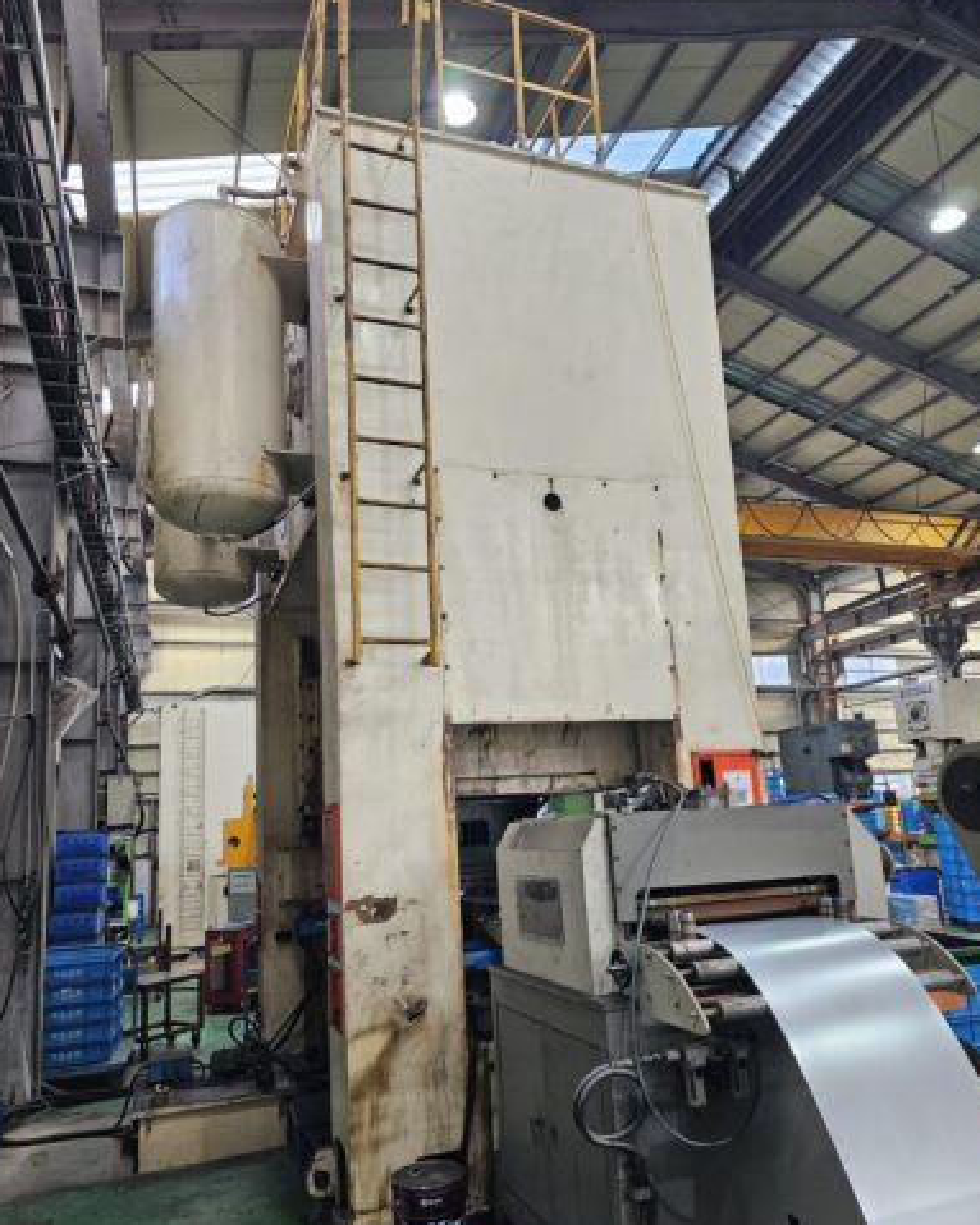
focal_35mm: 25
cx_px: 507
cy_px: 669
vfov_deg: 68.0
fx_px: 907
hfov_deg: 56.8
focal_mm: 6.3
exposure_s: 1/120
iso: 160
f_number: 1.7
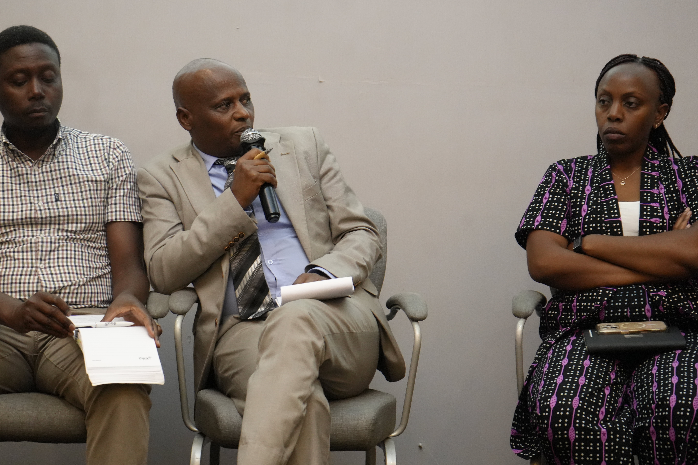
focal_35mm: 72
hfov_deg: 28.1
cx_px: 310
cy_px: 191
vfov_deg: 18.9
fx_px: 1396
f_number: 5
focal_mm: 59
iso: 6400
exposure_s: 1/125
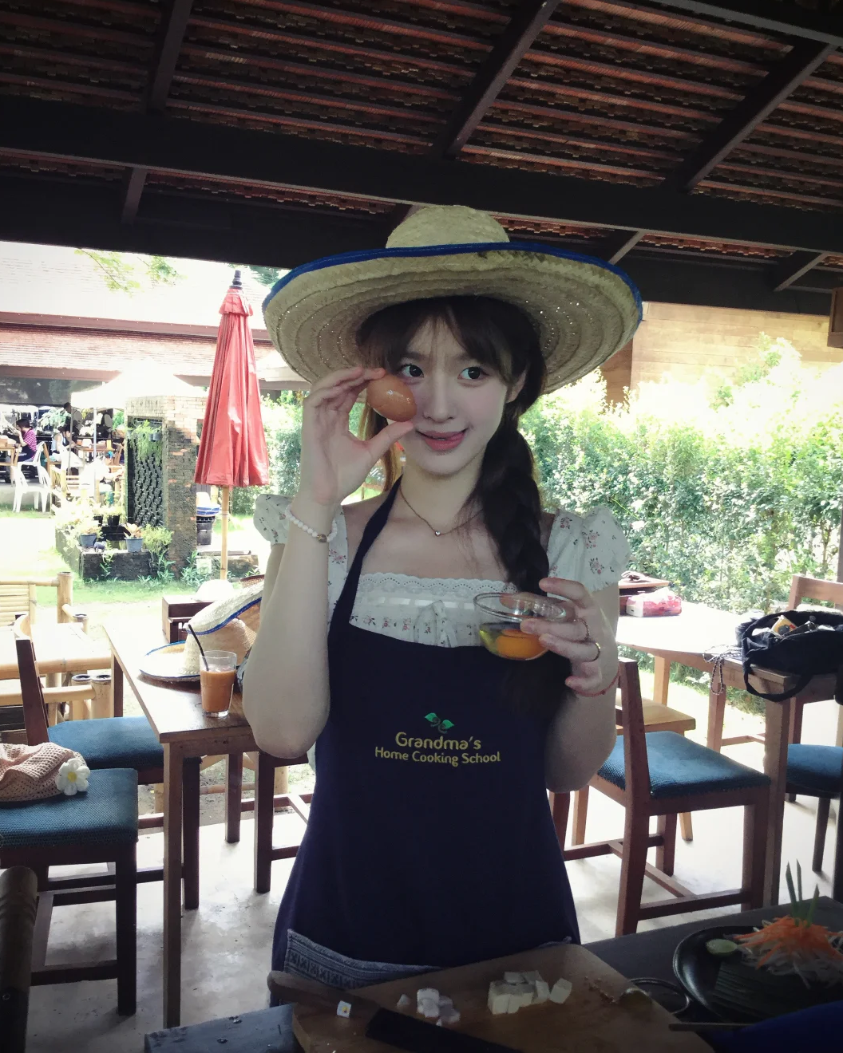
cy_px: 536
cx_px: 422
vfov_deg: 54.2
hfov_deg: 44.5
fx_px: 1029
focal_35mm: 33
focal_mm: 3.3
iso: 25
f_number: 2.4
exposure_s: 1/33
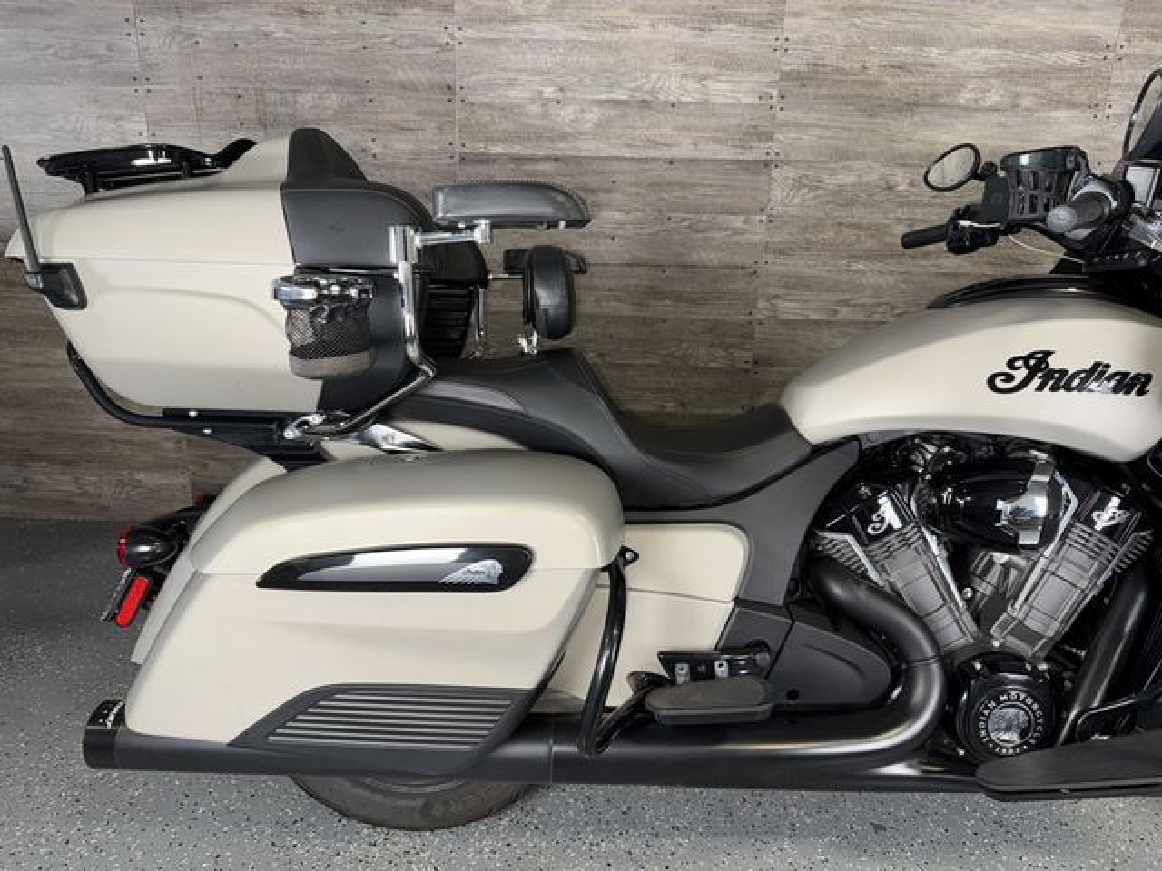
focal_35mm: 24
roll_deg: -1.5
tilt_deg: -17.7
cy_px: 436
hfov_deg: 71.6
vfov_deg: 56.8
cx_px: 581
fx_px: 806
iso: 64
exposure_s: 1/24
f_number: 1.78
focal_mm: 6.76
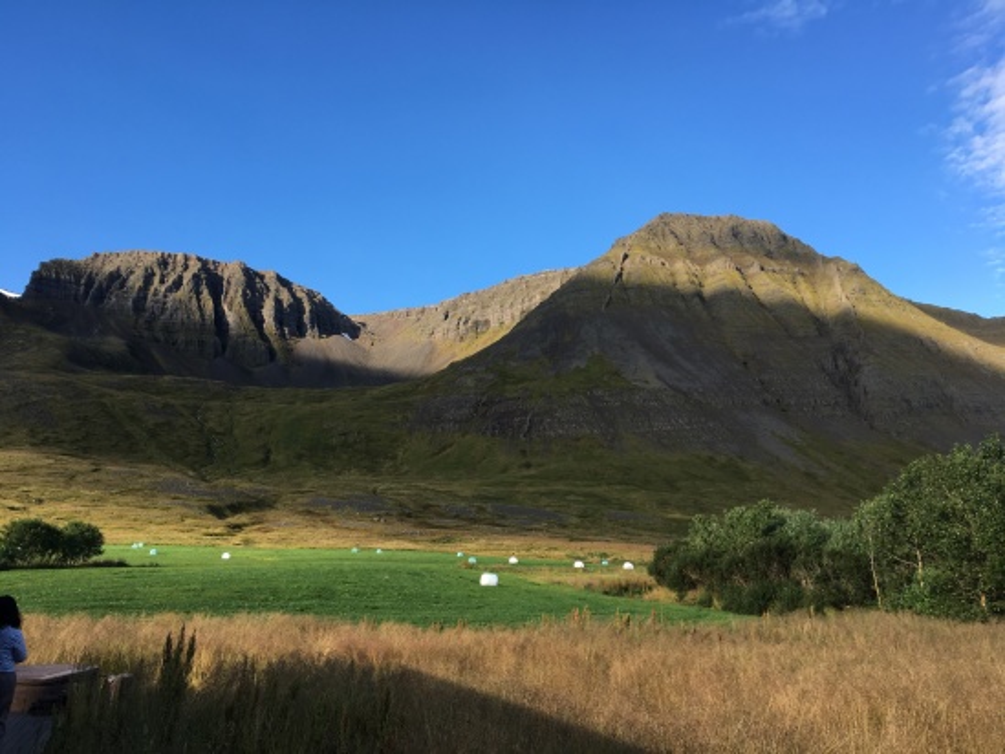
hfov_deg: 61.6
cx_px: 502
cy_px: 377
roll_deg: +0.8
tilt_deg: +14.0
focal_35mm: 29
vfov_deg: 48.2
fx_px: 842
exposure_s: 1/496
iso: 25
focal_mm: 4.15
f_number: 2.2
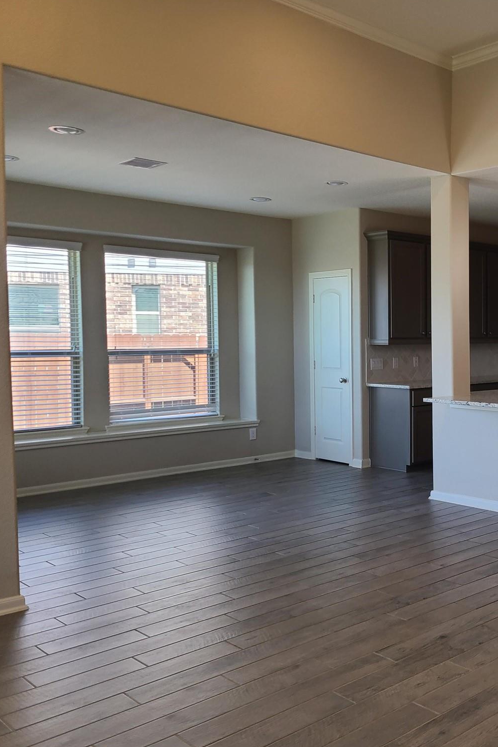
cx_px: 482
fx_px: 768
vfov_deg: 51.9
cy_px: 377
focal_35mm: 37
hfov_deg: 33.3
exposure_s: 1/60
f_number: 1.8
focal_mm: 5.4
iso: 40
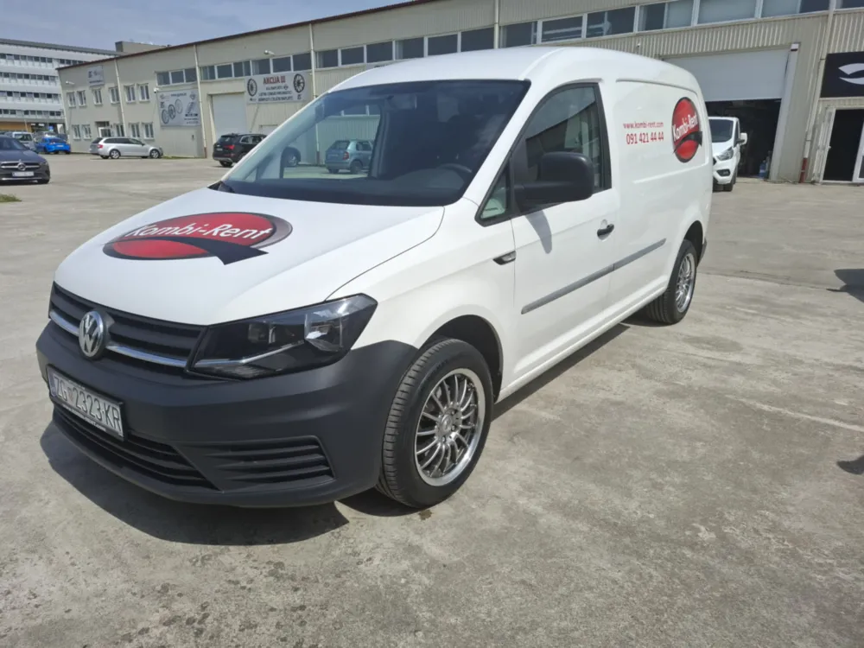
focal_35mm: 23
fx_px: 574
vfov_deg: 58.9
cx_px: 432
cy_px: 324
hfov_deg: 73.9
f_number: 1.8
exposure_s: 1/3165
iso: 50
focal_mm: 5.54
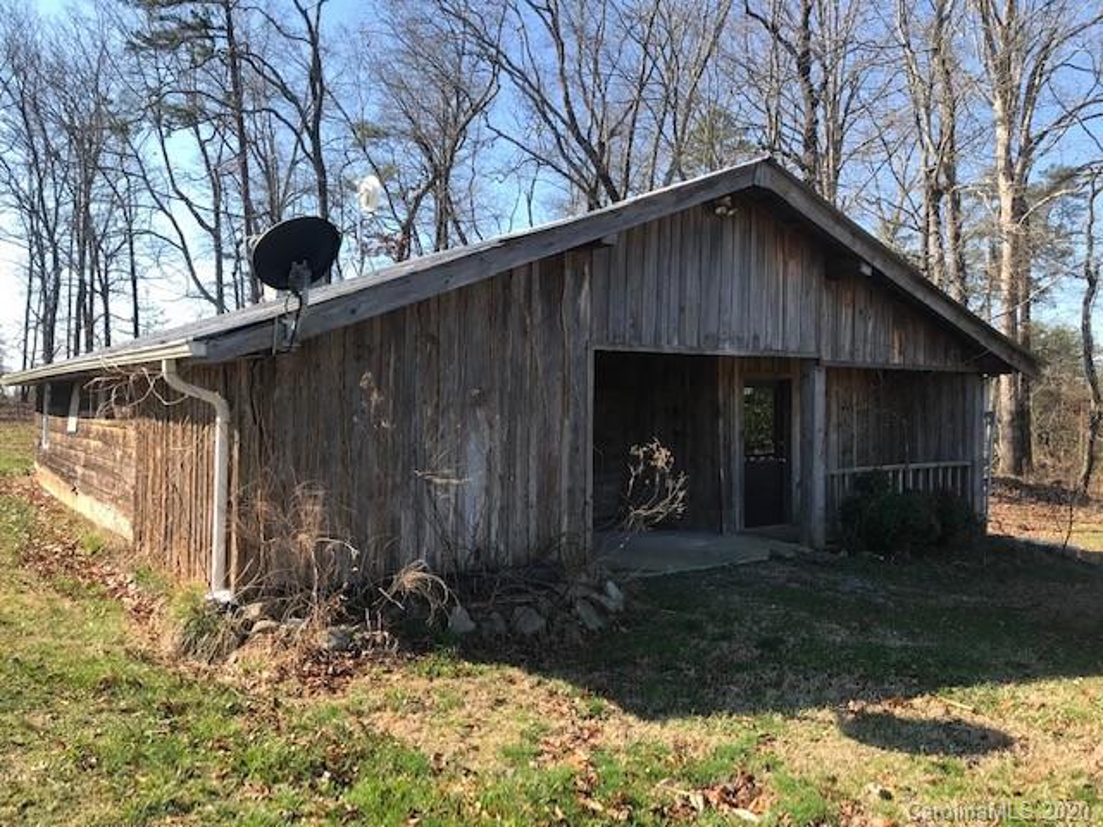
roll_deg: -0.7
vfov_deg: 49.7
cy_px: 414
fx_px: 892
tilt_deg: +0.8
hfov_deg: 63.4
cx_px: 552
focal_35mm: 28
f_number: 1.8
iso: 20
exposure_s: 1/791
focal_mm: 3.99
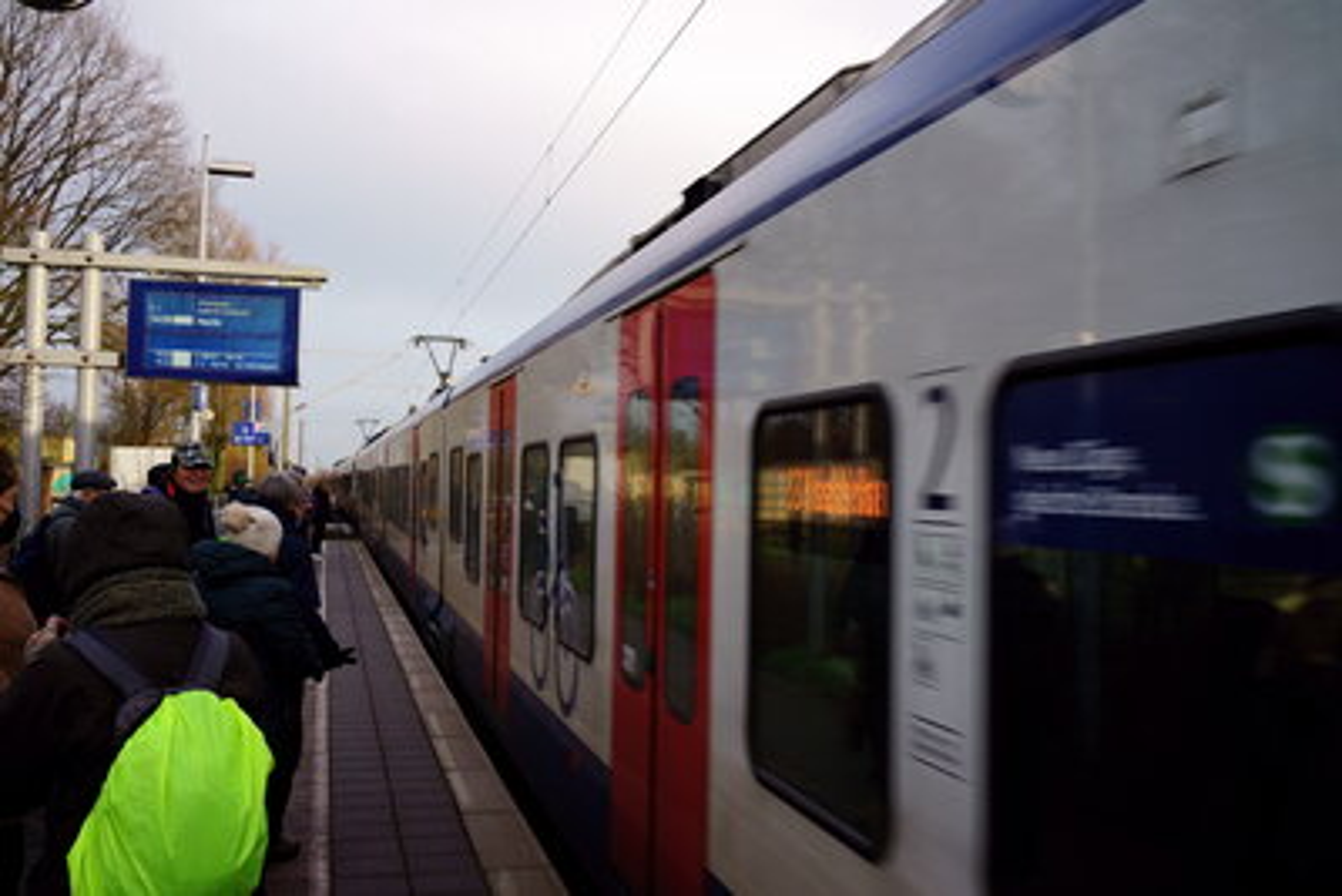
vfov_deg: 37.9
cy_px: 448
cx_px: 671
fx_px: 1305
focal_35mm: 35
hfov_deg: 54.4
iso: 100
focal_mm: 35
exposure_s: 1/100
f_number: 6.3
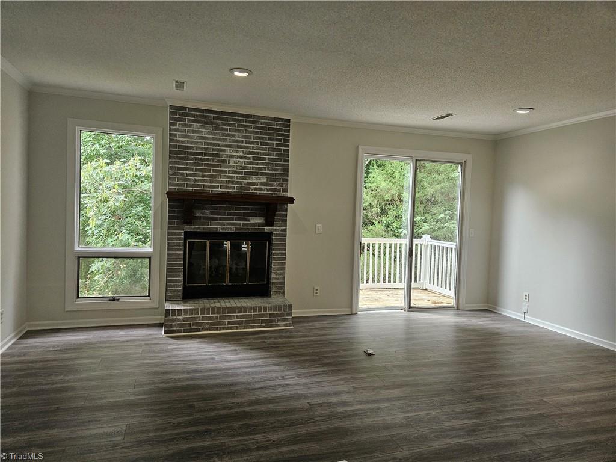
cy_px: 231
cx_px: 308
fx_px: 409
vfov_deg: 58.9
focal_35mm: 23
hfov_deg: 73.9
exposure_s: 1/120
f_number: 1.8
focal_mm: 5.4
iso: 500
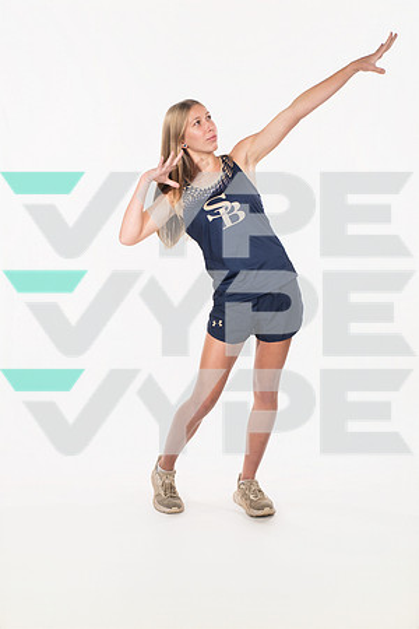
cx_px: 210
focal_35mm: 44
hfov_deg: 30.5
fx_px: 768
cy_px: 314
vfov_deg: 44.5
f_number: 8
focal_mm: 44
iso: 800
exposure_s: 1/500
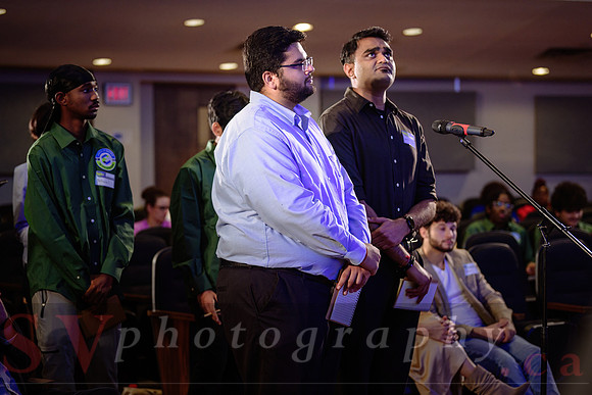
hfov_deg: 23.6
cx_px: 296
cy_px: 198
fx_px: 1414
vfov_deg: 15.9
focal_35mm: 86
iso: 1600
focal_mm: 86
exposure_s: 1/60
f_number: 2.8
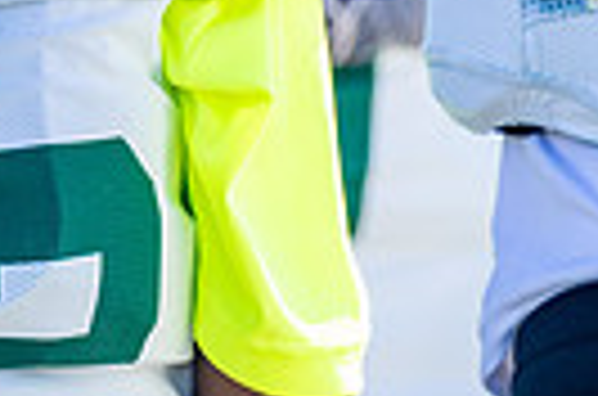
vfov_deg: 2.1
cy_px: -152
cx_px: -259
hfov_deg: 3.2
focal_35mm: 642
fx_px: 10639
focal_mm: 111
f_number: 2.8
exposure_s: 1/3200
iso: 500
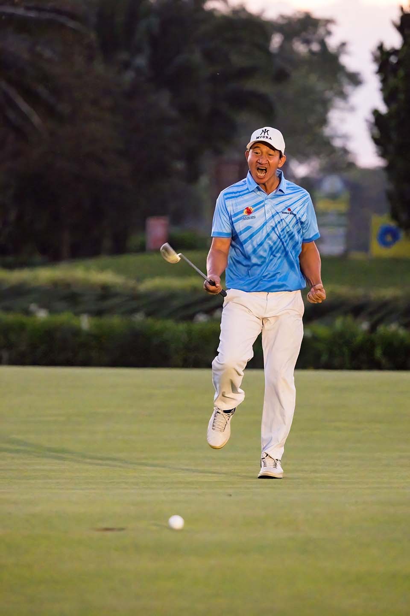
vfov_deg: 14.7
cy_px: 308
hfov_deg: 9.8
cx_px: 205
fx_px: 2391
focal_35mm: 140
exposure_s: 1/250
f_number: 2.8
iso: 22800
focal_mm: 140
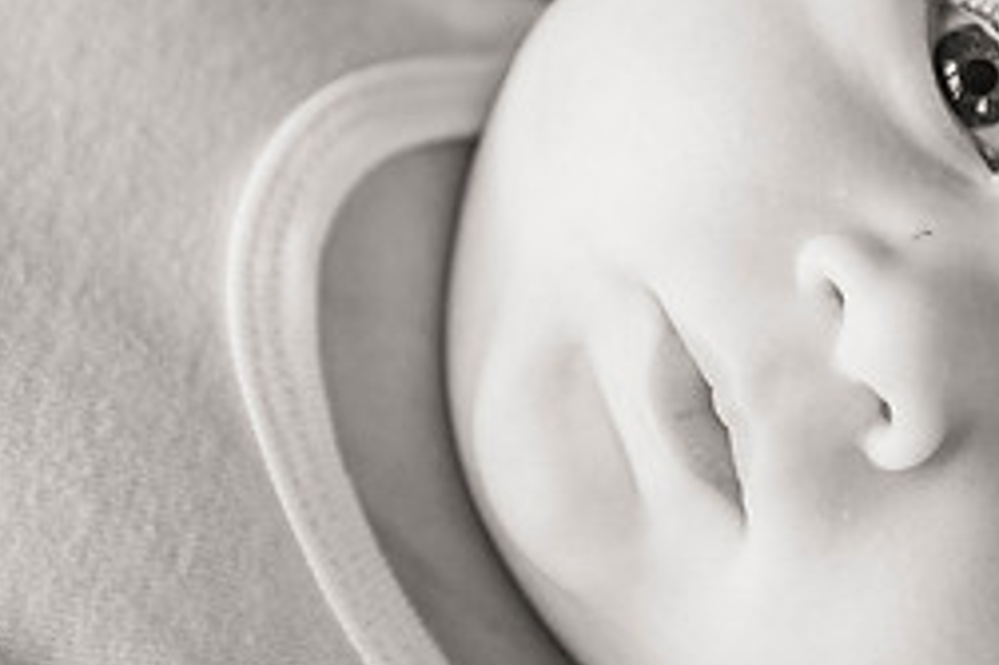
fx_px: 4492
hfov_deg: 12.7
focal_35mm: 162
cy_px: 181
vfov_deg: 8.5
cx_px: 697
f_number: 3.5
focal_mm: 70
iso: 800
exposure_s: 1/250
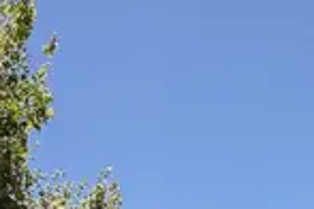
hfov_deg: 23.9
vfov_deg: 12.4
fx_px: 689
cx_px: -41
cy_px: 540
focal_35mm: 79
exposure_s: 1/980
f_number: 2.2
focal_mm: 2.22
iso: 40
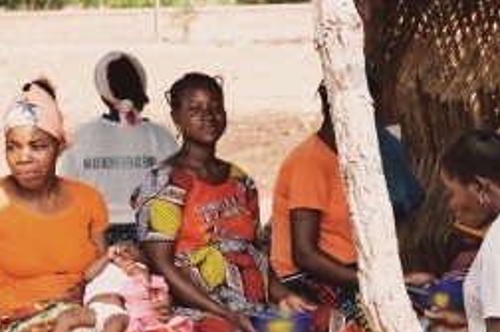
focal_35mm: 171
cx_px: 619
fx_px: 2370
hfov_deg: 11.8
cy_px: 359
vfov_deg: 7.9
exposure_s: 1/160
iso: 100
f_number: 4
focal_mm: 42
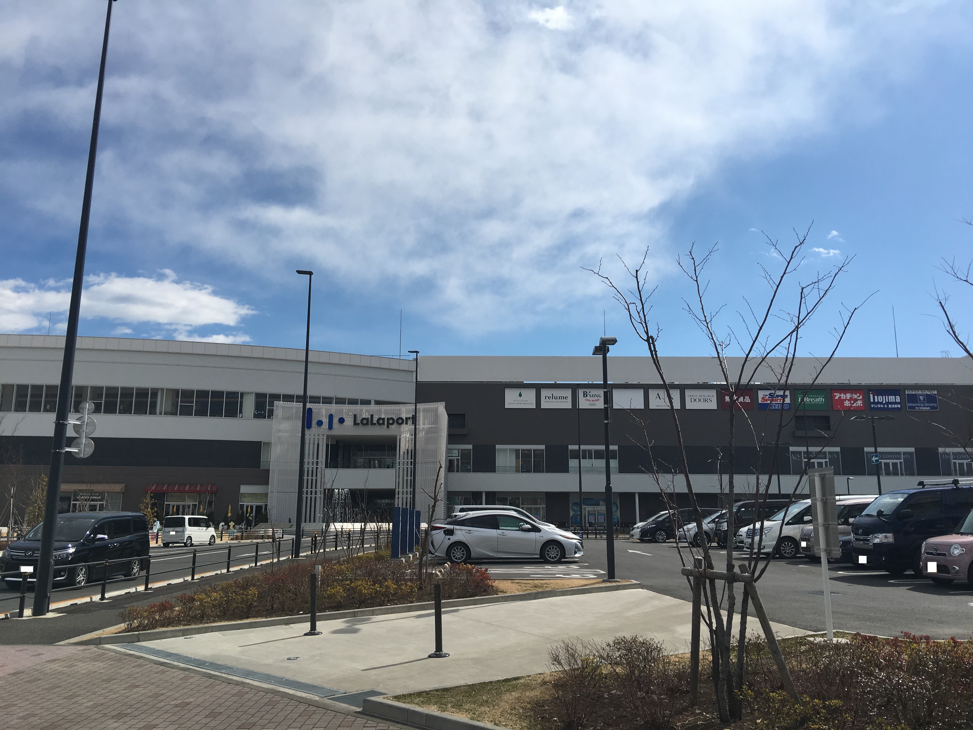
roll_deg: -0.6
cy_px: 365
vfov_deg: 48.2
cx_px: 486
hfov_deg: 61.7
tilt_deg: +11.6
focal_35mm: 29
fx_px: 815
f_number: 2.2
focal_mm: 4.15
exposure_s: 1/2849
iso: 25
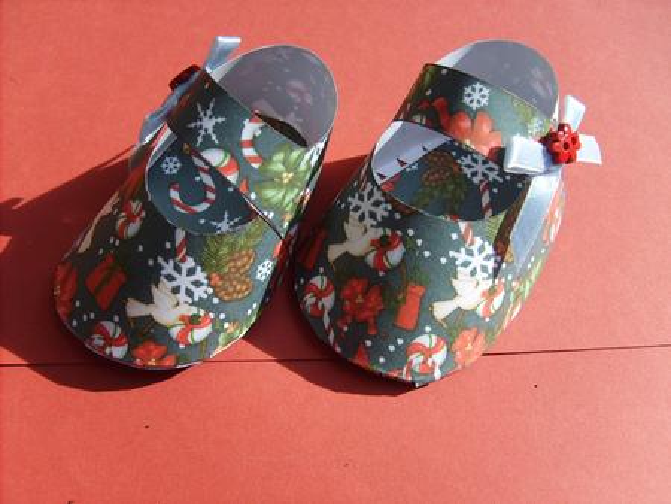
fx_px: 679
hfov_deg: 52.6
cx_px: 336
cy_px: 252
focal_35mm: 35
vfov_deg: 40.7
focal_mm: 5.8
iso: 50
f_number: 2.8
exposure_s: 1/750
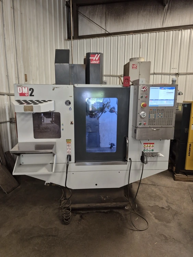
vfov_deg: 73.9
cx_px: 96
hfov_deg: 58.9
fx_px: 171
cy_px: 128
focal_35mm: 23
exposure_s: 1/120
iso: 500
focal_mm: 5.4
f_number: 1.8
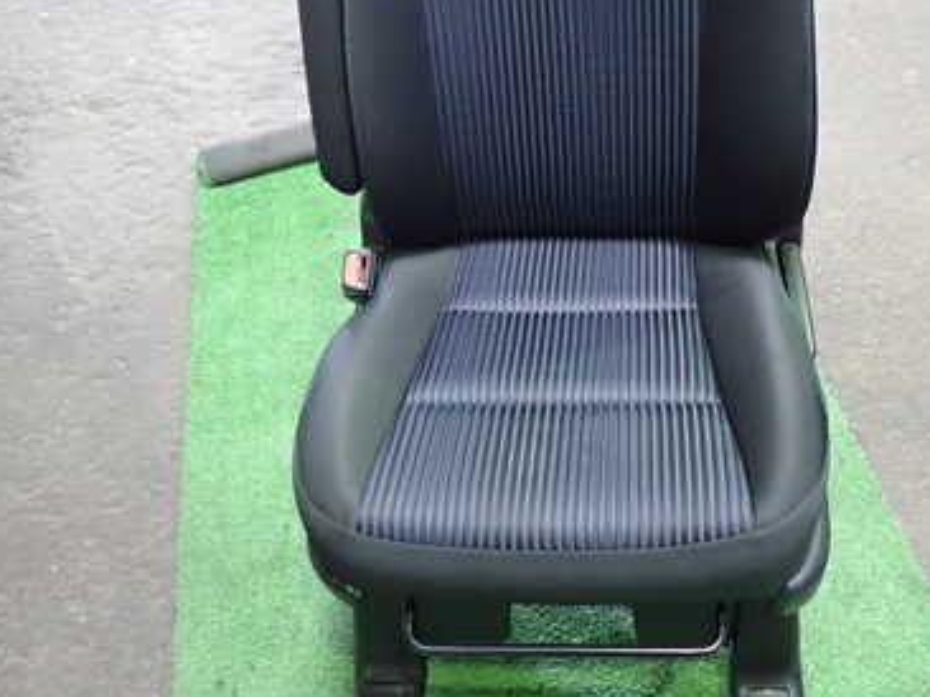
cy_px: 219
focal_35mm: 41
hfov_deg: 45.6
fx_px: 1101
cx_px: 546
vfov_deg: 34.7
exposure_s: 1/30
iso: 400
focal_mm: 4.5
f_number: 2
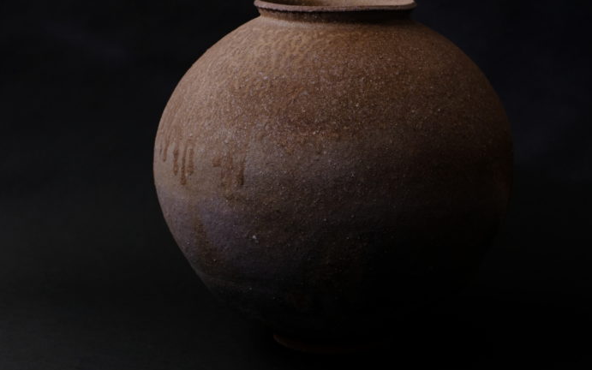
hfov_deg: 24.4
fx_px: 1371
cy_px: 157
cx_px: 314
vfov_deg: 15.4
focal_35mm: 85
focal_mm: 50
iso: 400
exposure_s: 1/220
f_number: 5
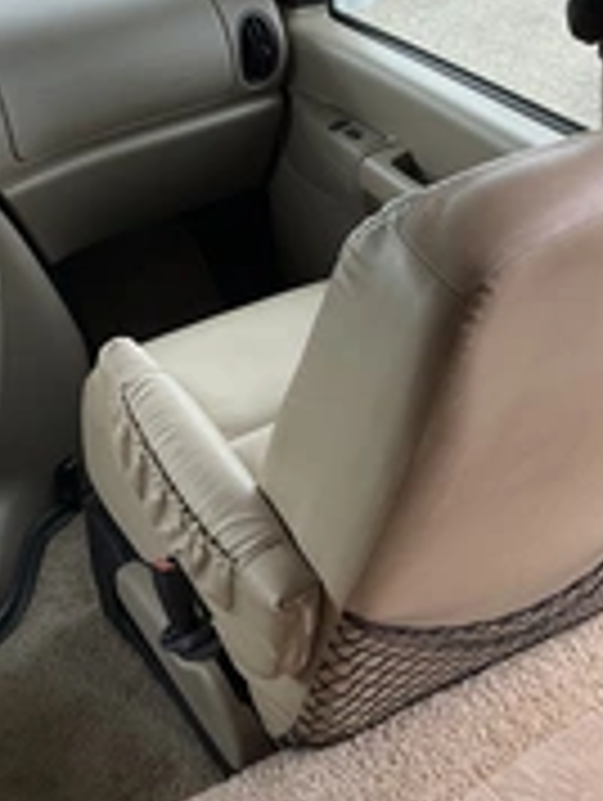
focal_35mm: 65
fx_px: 1506
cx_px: 288
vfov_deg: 29.5
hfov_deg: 22.6
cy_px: 256
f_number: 1.8
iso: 16
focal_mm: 3
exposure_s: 1/134
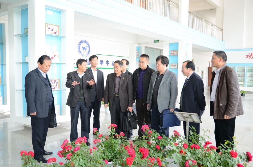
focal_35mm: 33
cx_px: 126
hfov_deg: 57.3
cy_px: 84
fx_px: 231
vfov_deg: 39.8
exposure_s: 1/6
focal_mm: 22
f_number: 4
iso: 100
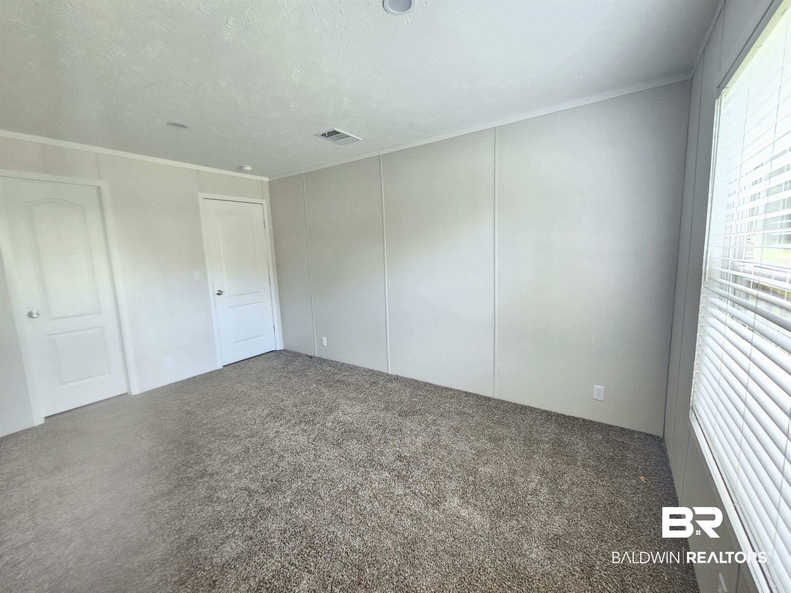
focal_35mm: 13
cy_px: 296
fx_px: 297
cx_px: 396
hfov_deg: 106.2
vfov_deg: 89.9
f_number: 2.2
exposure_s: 1/30
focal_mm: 2.2
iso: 400
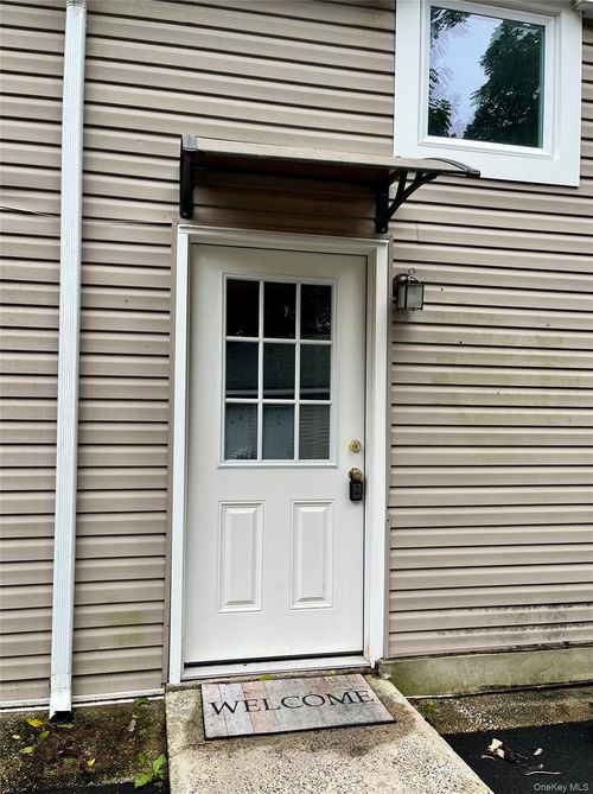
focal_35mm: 26
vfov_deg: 67.4
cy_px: 397
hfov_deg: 53.0
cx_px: 296
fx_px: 595
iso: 50
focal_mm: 5.1
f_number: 1.6
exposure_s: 1/816
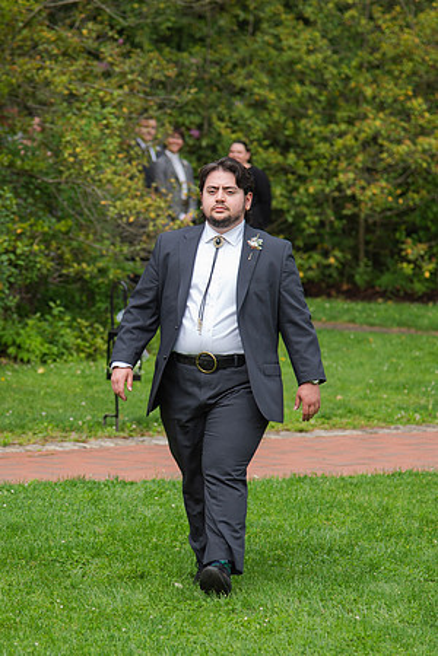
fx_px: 3208
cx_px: 129
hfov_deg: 7.8
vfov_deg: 11.7
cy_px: 315
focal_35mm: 176
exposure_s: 1/400
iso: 100
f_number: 4
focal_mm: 100
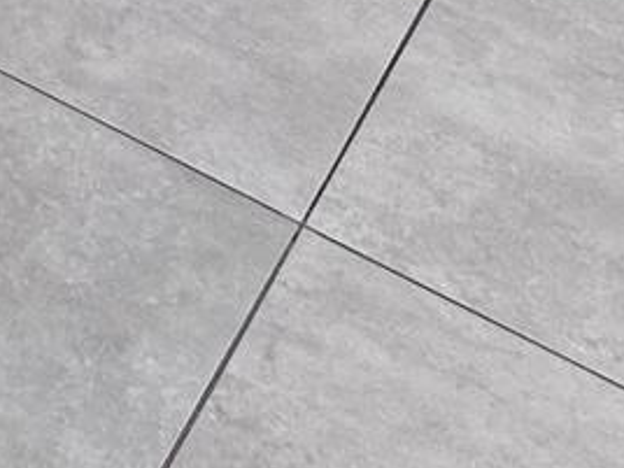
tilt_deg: -7.0
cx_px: -196
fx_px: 1929
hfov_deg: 17.2
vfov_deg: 9.3
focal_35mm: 107
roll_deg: -1.4
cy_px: -1115
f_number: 2.2
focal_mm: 2.22
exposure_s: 1/99
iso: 64
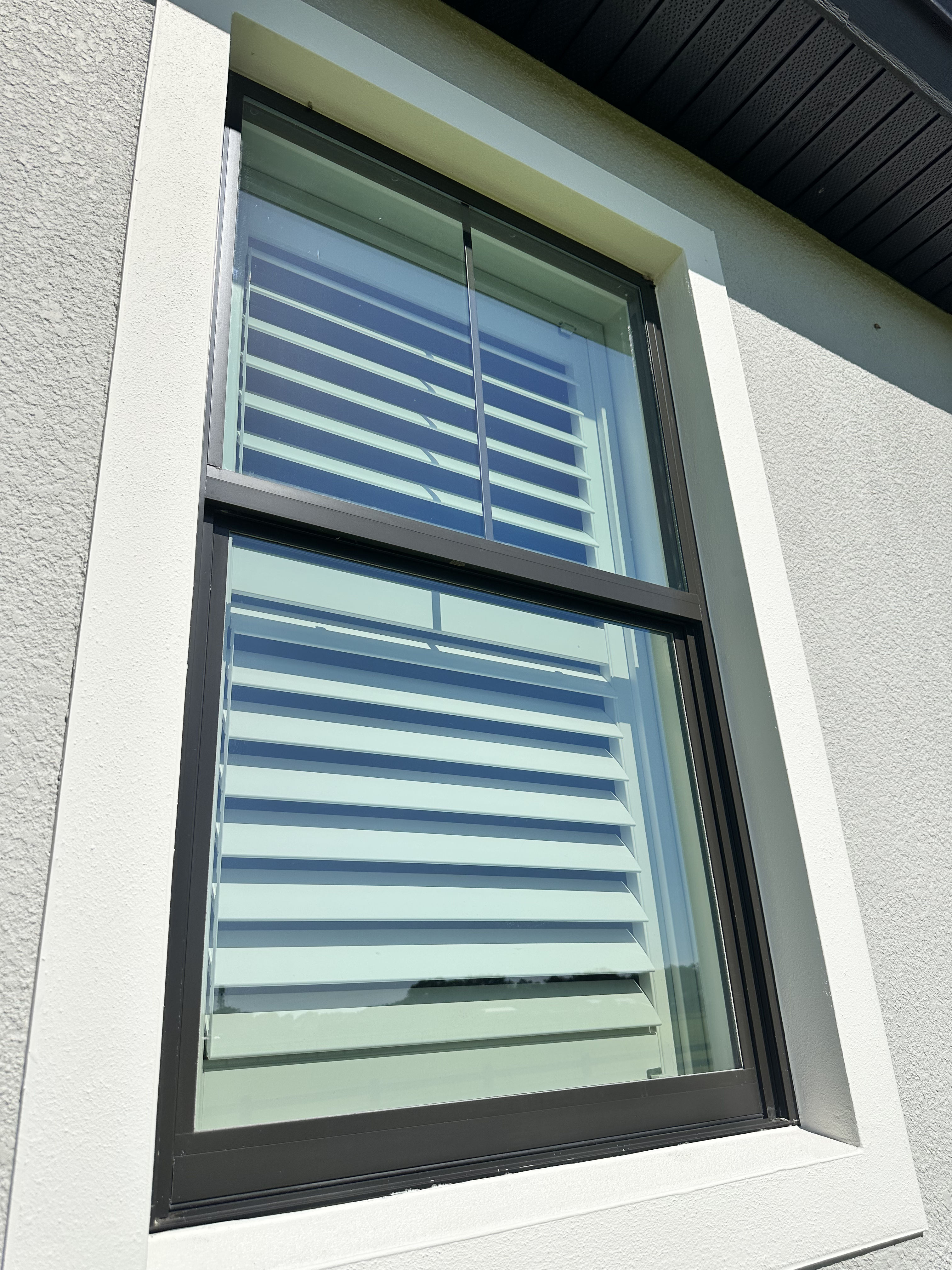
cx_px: 476
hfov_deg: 56.8
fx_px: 880
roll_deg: +1.7
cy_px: 635
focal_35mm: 24
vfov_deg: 71.6
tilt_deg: +24.1
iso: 80
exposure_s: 1/10753
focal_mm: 6.86
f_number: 1.78
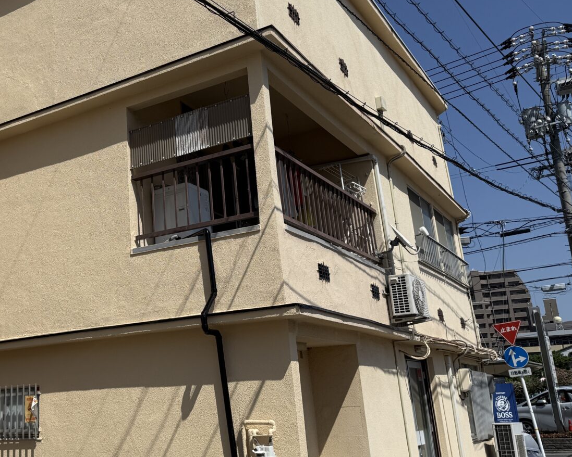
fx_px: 694
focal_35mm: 41
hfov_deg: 42.8
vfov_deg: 36.5
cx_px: 117
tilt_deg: +17.0
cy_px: 209
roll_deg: +3.4
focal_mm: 6.76
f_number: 1.78
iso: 80
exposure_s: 1/10309
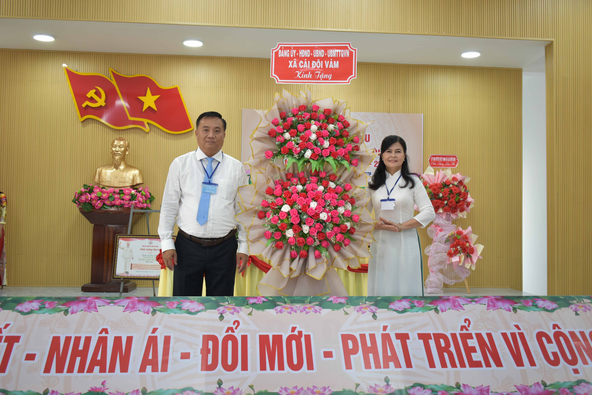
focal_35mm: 38
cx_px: 296
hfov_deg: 51.3
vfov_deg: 35.5
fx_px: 617
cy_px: 198
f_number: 4
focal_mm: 25
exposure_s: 1/50
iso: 400
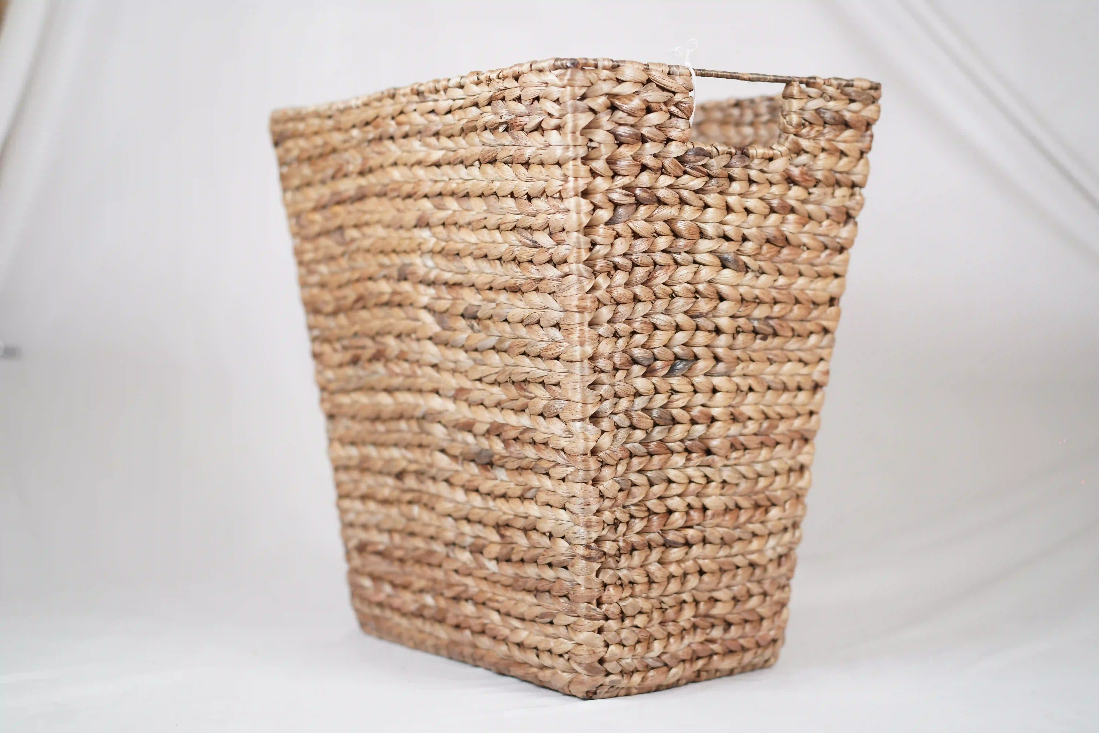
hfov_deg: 36.2
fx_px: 1679
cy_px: 366
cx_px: 550
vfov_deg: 24.6
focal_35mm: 55
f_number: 2.2
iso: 160
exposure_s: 1/100
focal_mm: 55
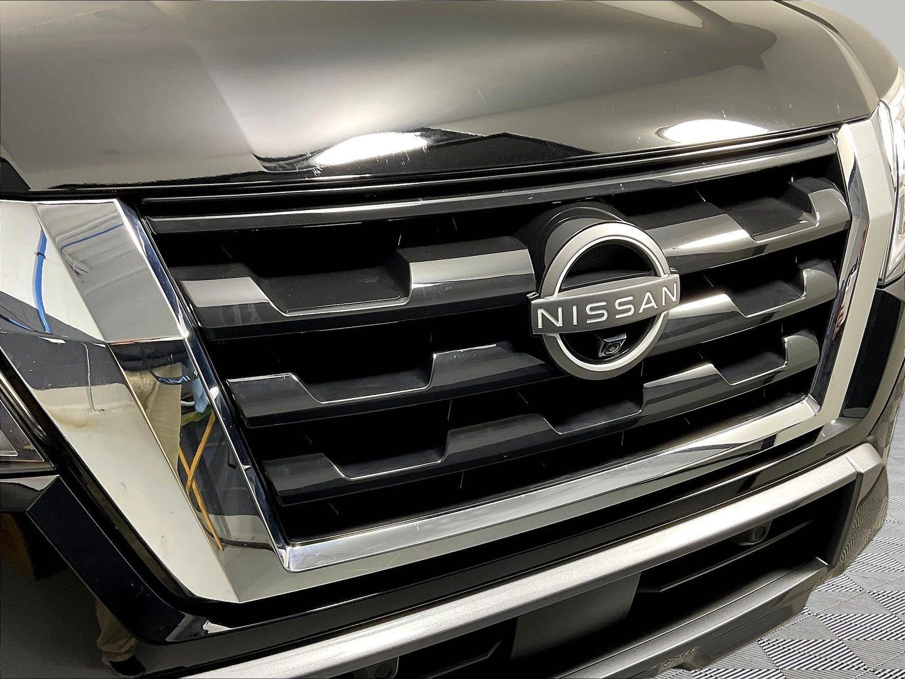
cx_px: 452
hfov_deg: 61.7
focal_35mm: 29
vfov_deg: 48.2
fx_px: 758
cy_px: 340
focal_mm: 3
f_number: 1.8
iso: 50
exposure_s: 1/60
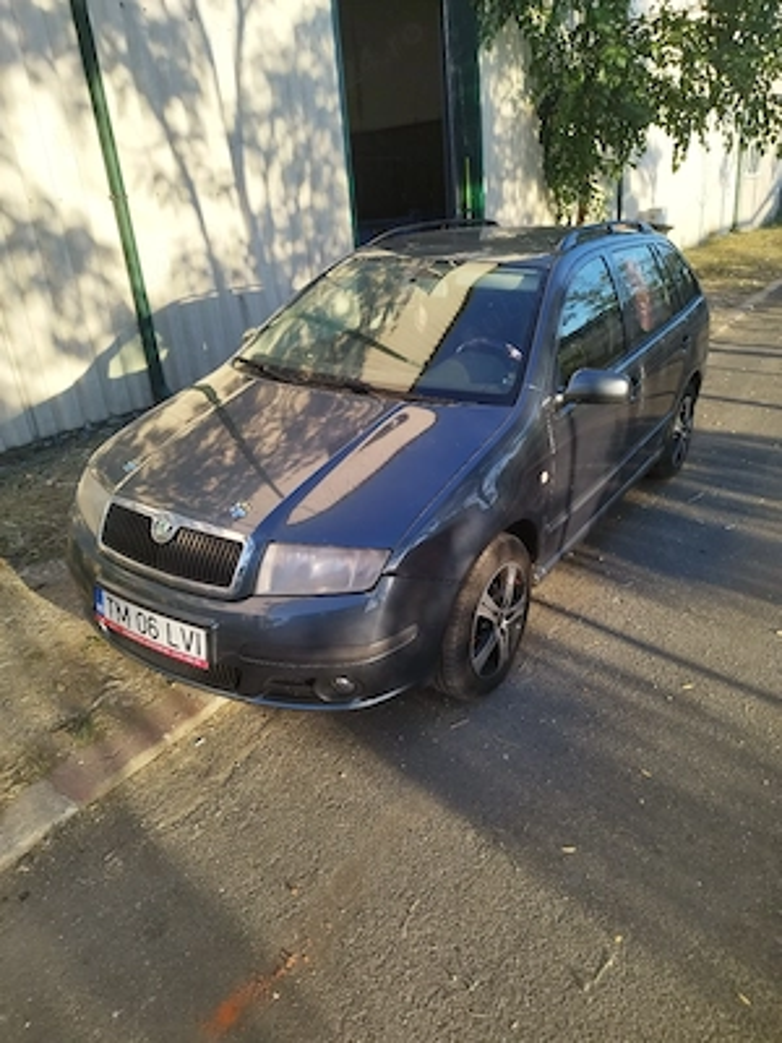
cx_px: 391
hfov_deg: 56.8
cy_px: 522
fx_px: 723
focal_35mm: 24
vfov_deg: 71.6
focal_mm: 5.89
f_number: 1.89
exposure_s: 1/250
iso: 50
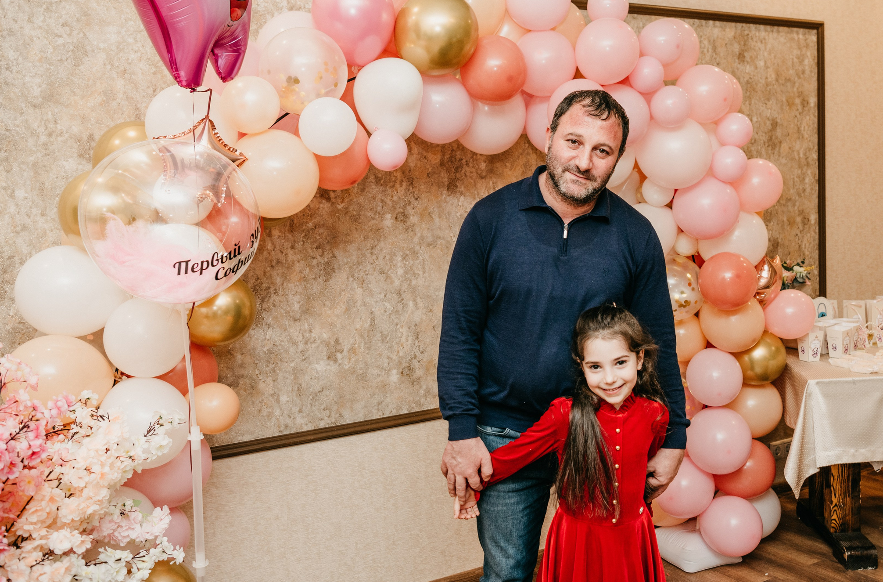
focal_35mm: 42
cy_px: 260
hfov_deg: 46.2
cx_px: 547
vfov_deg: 31.6
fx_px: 1026
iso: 160
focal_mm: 32
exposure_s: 1/160
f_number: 4
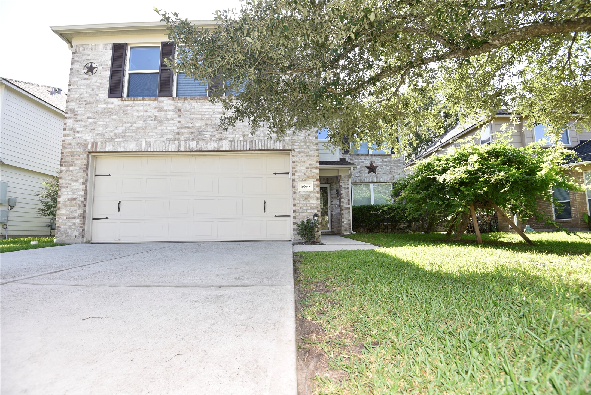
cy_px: 198
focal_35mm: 16
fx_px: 263
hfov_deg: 96.7
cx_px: 296
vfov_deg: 73.8
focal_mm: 16
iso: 100
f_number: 5
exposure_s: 1/100
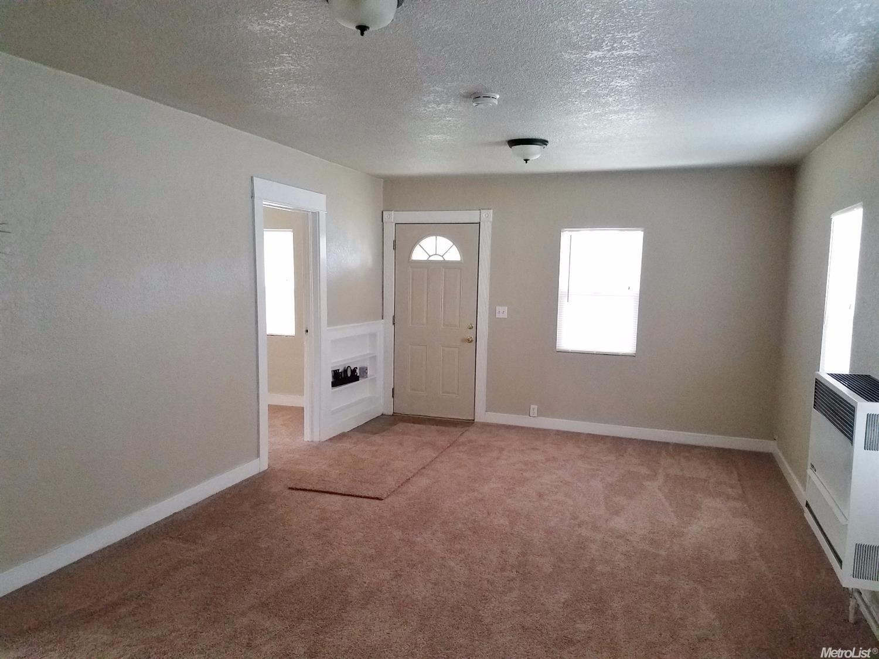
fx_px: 660
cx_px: 440
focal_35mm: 26
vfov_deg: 53.0
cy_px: 330
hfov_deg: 67.3
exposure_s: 1/60
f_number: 1.7
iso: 200
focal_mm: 4.2
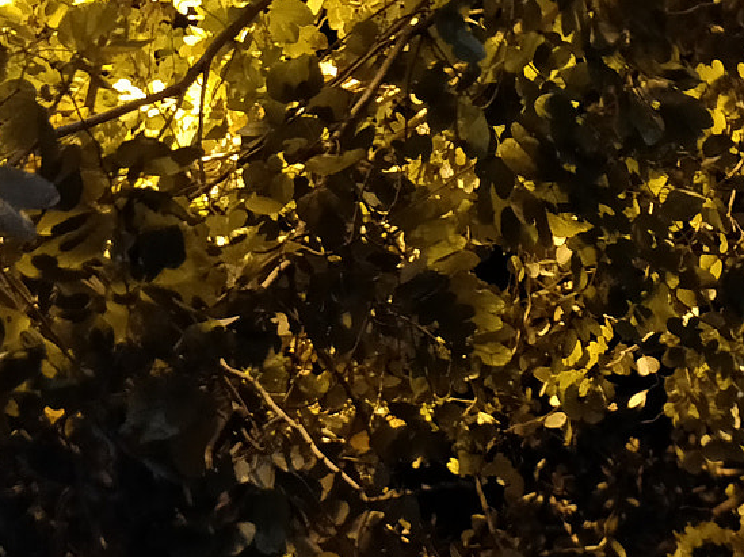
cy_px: 117
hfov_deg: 27.8
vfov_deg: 20.8
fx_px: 1504
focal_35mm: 70
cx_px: 416
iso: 3200
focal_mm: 4.1
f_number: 1.7
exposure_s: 1/17
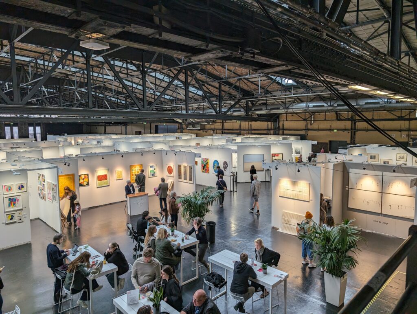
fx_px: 290
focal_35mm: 24
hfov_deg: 71.5
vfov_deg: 56.9
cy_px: 157
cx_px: 208
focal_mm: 6.9
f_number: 1.68
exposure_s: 1/100
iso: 33
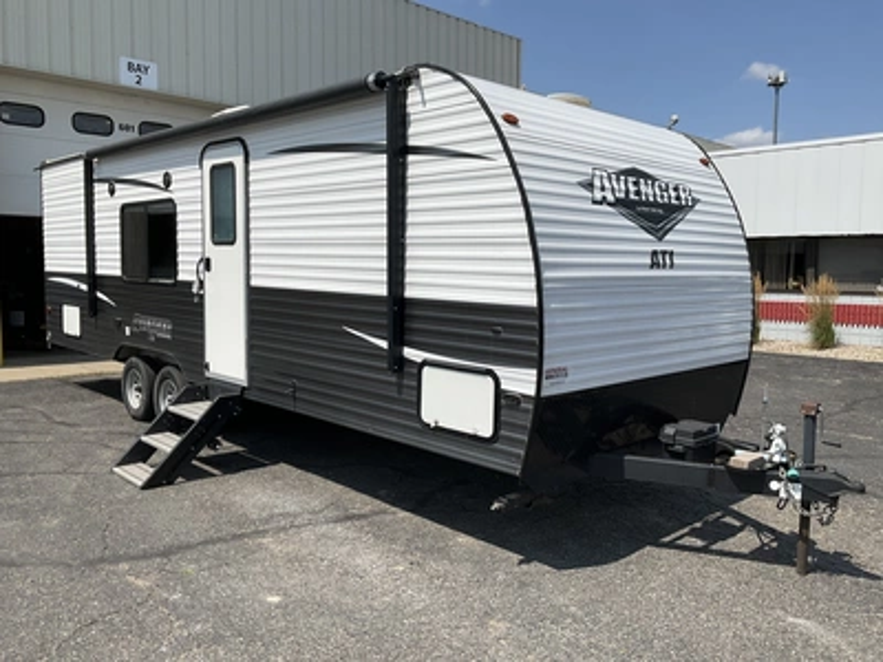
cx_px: 442
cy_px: 331
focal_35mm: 29
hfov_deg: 61.7
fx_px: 740
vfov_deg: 48.2
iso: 25
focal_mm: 3
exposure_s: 1/3125
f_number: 1.8
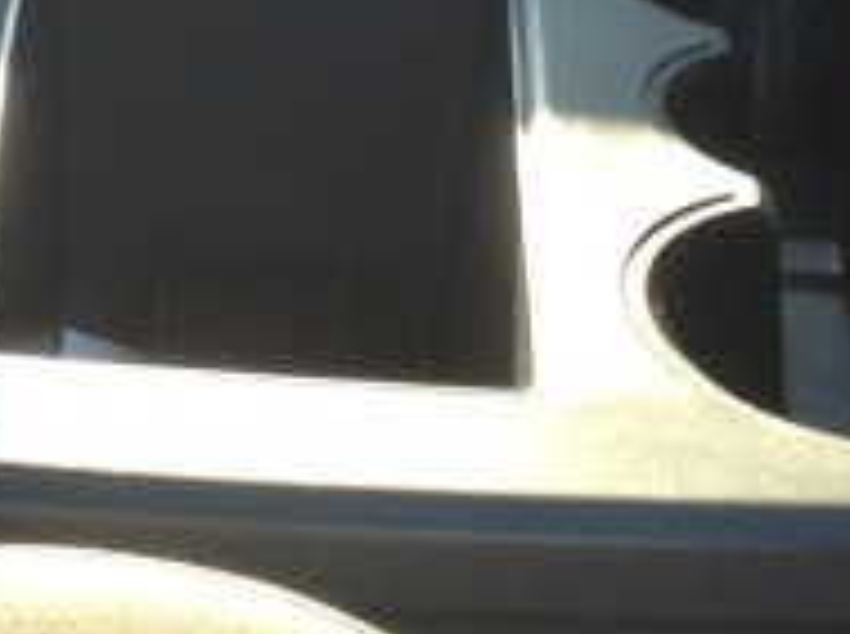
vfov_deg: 7.7
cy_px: -153
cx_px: 256
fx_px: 4657
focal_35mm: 190
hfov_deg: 10.4
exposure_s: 1/120
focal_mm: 4.3
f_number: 2.4
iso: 64
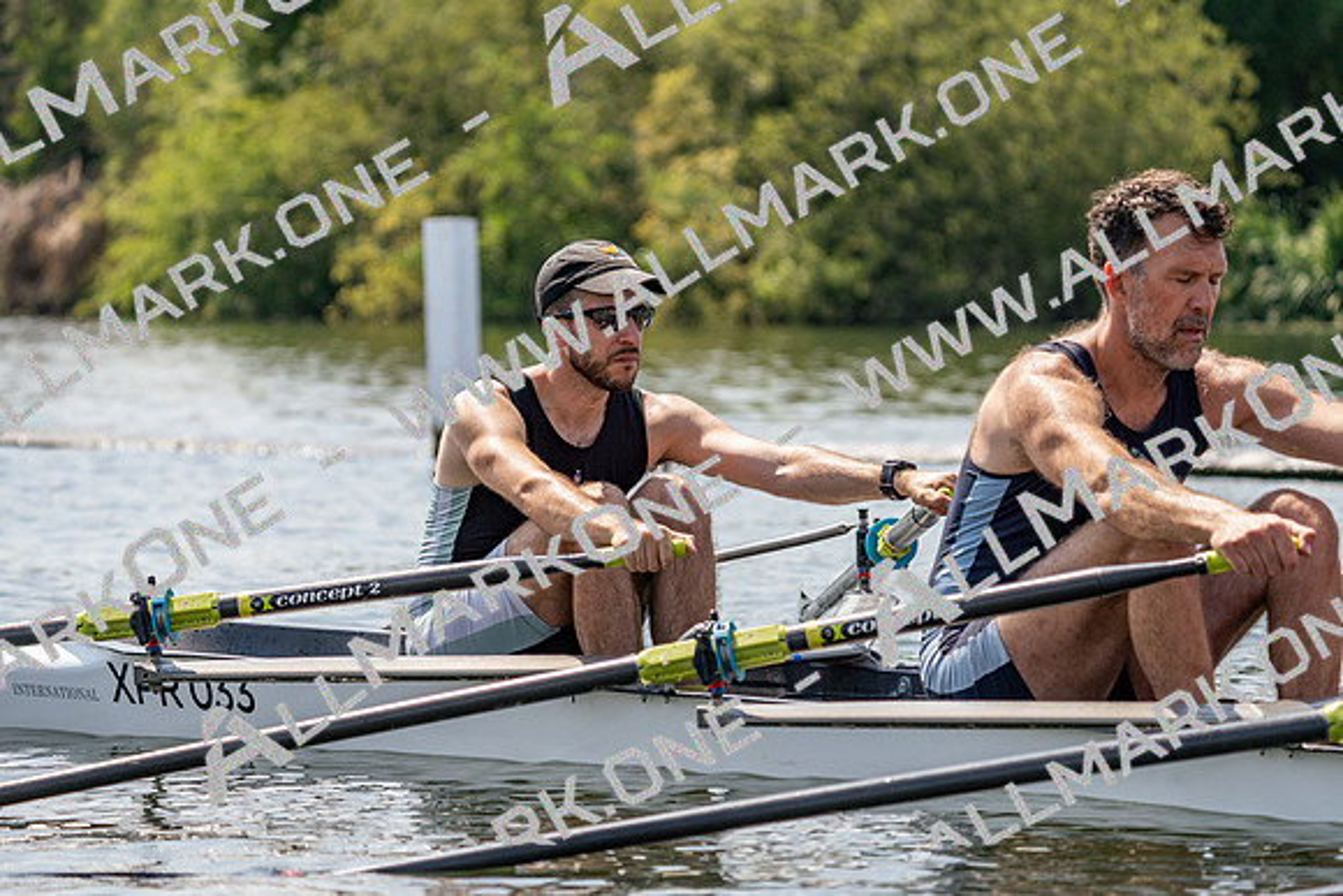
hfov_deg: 10.3
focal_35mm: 200
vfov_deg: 6.9
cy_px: 448
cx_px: 672
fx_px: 7463
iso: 250
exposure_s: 1/1600
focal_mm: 200
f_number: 5.6
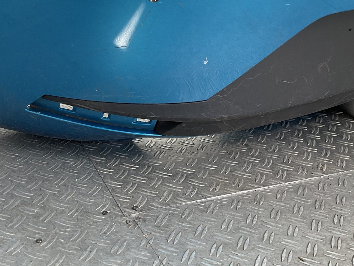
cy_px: 28
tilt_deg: -15.7
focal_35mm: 55
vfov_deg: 25.7
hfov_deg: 34.9
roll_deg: -5.0
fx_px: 562
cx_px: 171
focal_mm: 3
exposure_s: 1/111
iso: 16
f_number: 1.8
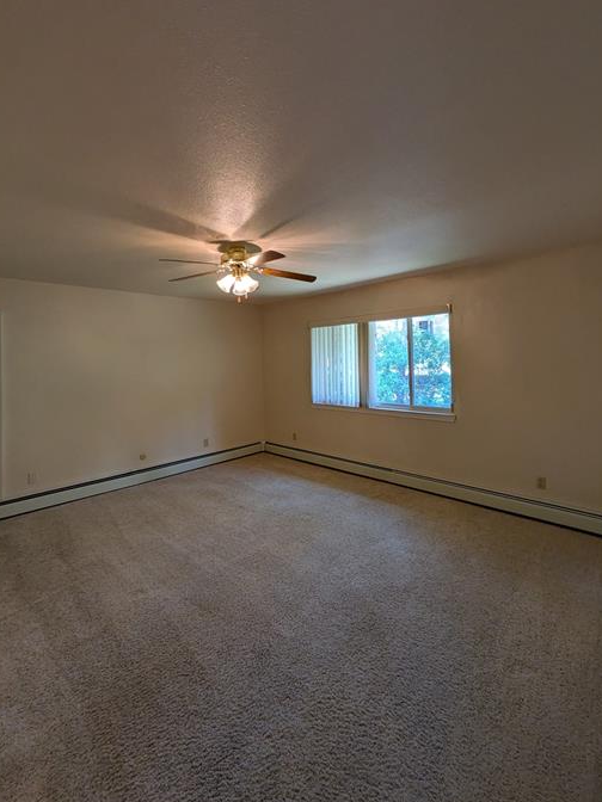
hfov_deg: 78.1
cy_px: 353
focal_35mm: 16
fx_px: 371
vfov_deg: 94.1
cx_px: 312
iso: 223
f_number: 2.2
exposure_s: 1/120
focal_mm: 1.85
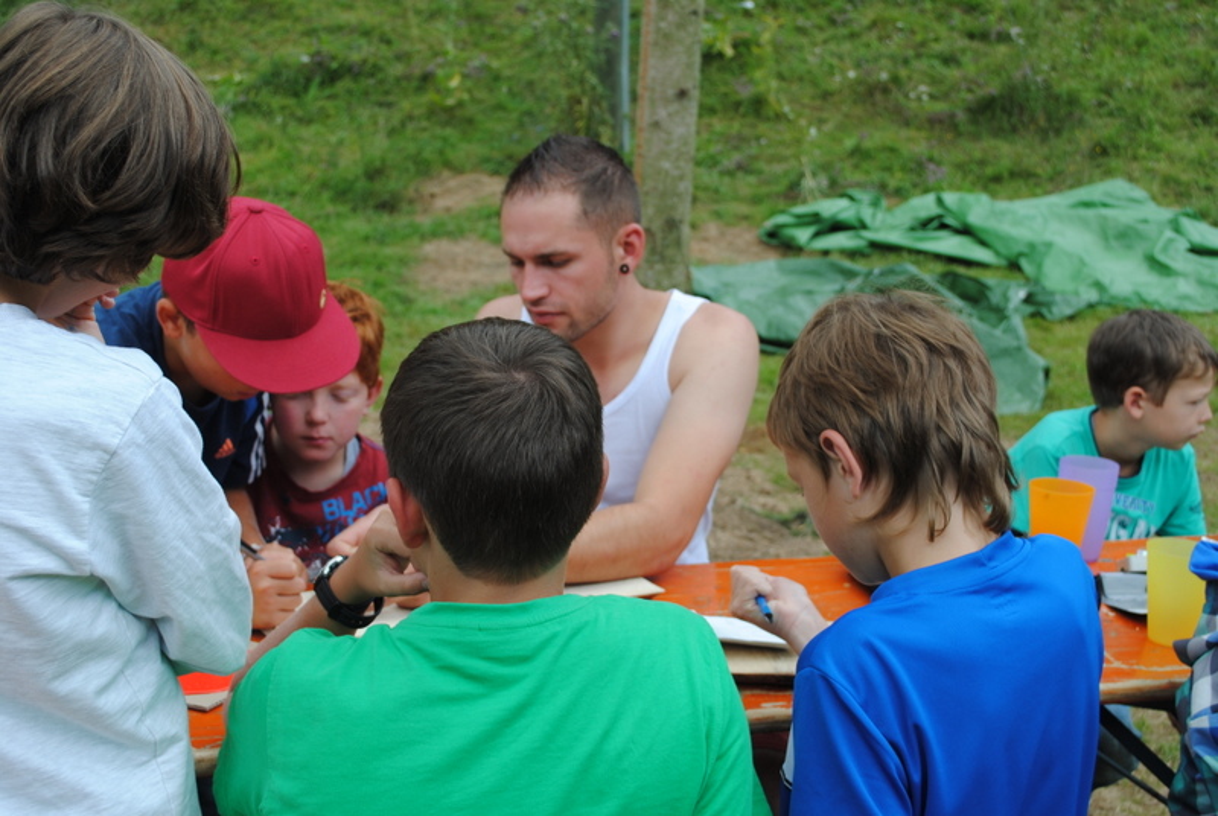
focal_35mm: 45
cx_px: 609
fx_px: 1525
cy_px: 408
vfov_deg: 30.0
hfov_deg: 43.5
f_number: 5.6
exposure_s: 1/125
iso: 100
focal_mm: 30
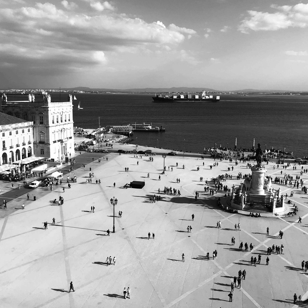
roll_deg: -1.4
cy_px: 154
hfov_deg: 48.4
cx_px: 144
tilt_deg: -8.9
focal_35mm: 34
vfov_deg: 48.5
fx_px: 342
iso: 20
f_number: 1.8
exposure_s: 1/3425
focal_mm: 3.99
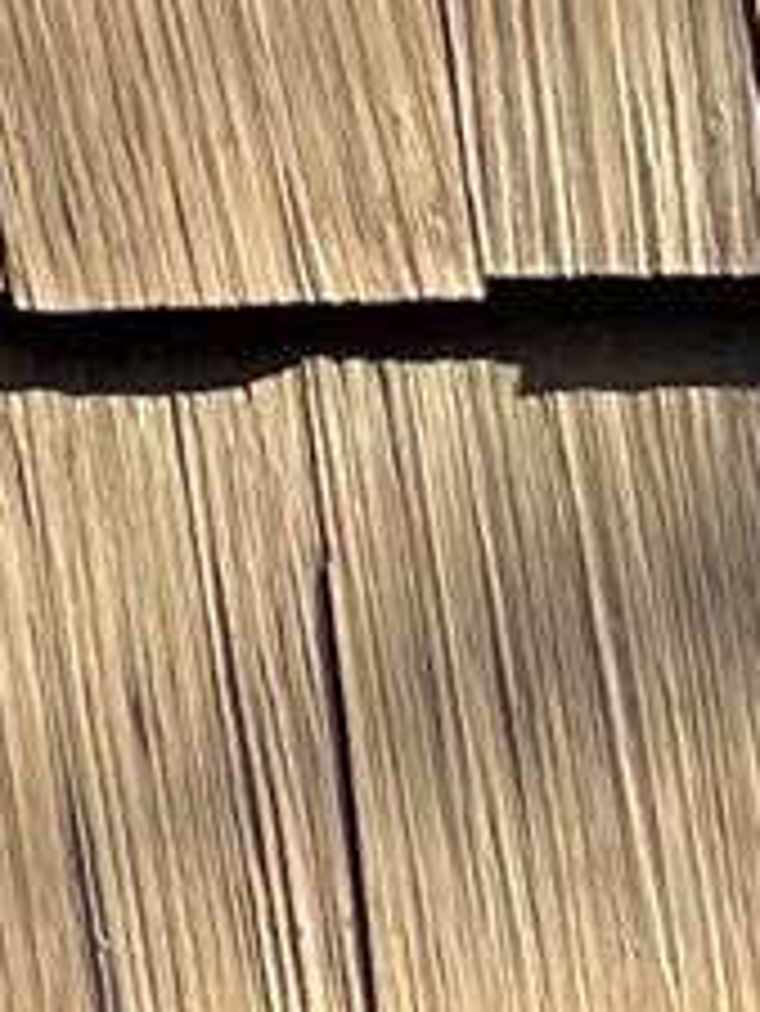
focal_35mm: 237
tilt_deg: +10.7
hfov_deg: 4.7
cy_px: 922
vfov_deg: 8.3
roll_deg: +1.0
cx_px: -3607
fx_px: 6931
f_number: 1.6
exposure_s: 1/121
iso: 100
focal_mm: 5.1
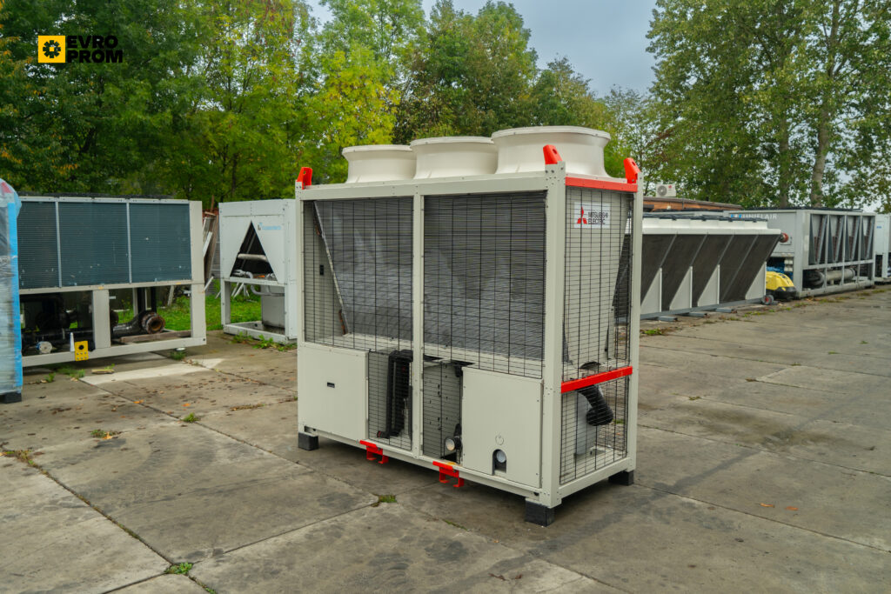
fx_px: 743
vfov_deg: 43.6
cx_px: 446
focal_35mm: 30
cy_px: 297
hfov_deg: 61.9
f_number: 4
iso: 160
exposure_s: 1/50
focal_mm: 30
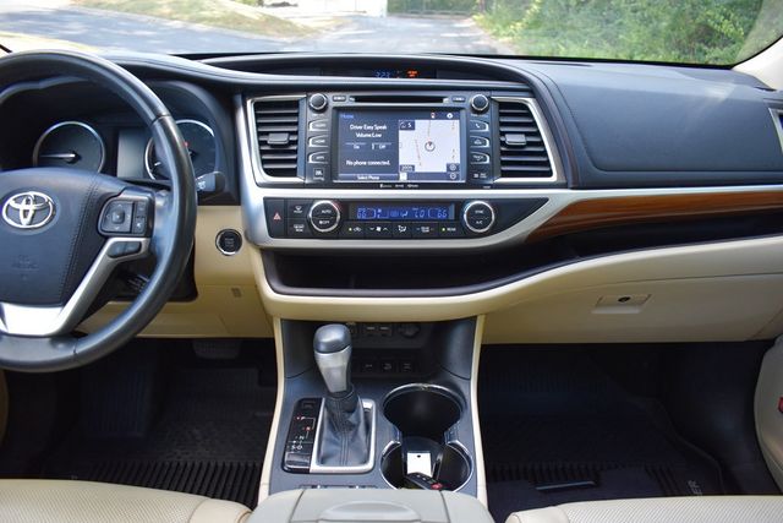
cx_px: 392
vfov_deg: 48.0
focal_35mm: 27
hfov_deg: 67.4
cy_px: 262
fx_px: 587
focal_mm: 18
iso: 720
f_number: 3.5
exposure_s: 1/250
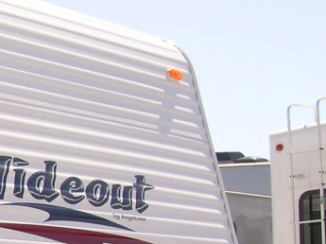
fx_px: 978
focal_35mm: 104
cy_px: 294
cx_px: -196
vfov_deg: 13.8
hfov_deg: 16.8
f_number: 7.9
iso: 71
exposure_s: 1/214
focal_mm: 5.8
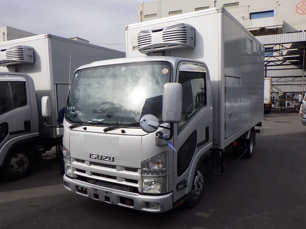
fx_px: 248
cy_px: 114
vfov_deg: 49.7
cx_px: 153
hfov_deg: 63.4
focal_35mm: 28
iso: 250
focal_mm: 5
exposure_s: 1/1500
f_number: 4.2
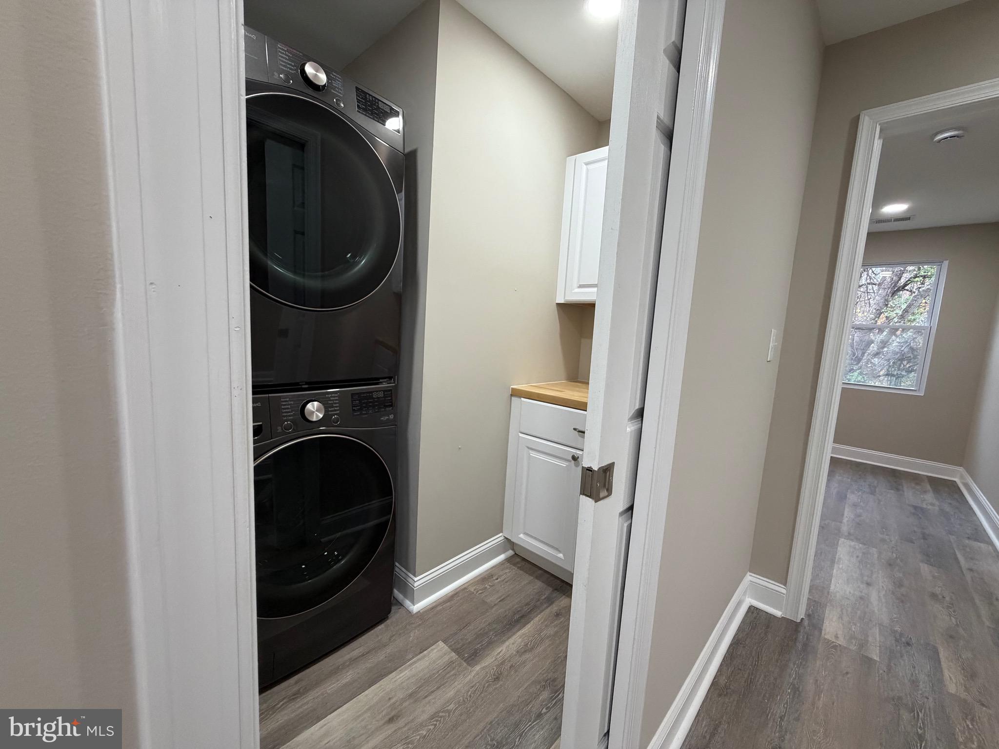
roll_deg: -3.4
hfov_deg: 102.1
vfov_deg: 85.7
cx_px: 500
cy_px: 374
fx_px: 404
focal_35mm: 14
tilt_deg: -7.0
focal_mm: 2.22
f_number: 2.2
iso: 320
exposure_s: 1/120
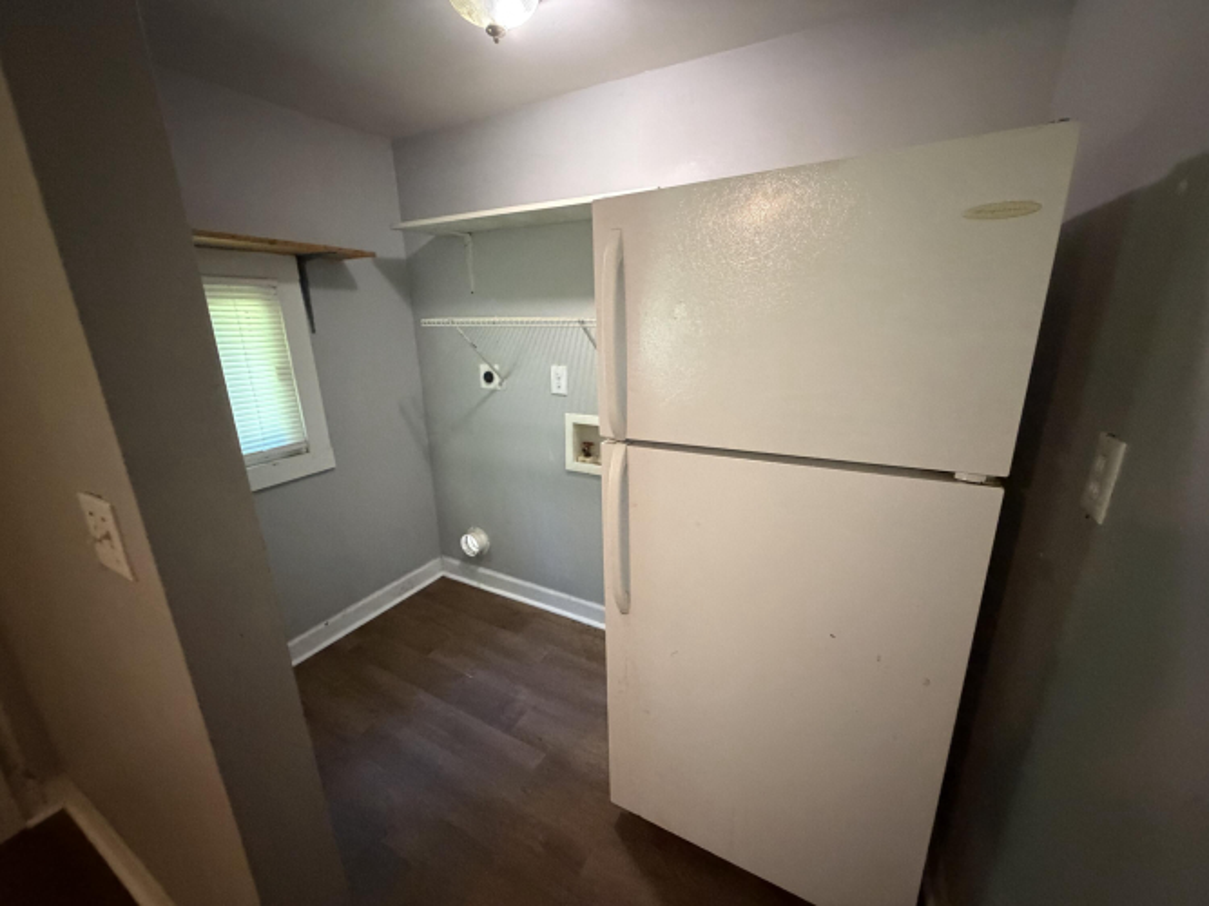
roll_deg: +0.7
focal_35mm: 14
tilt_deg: -16.3
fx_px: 489
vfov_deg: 85.7
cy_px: 453
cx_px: 604
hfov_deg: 102.1
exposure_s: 1/40
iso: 1250
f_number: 2.2
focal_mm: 2.22
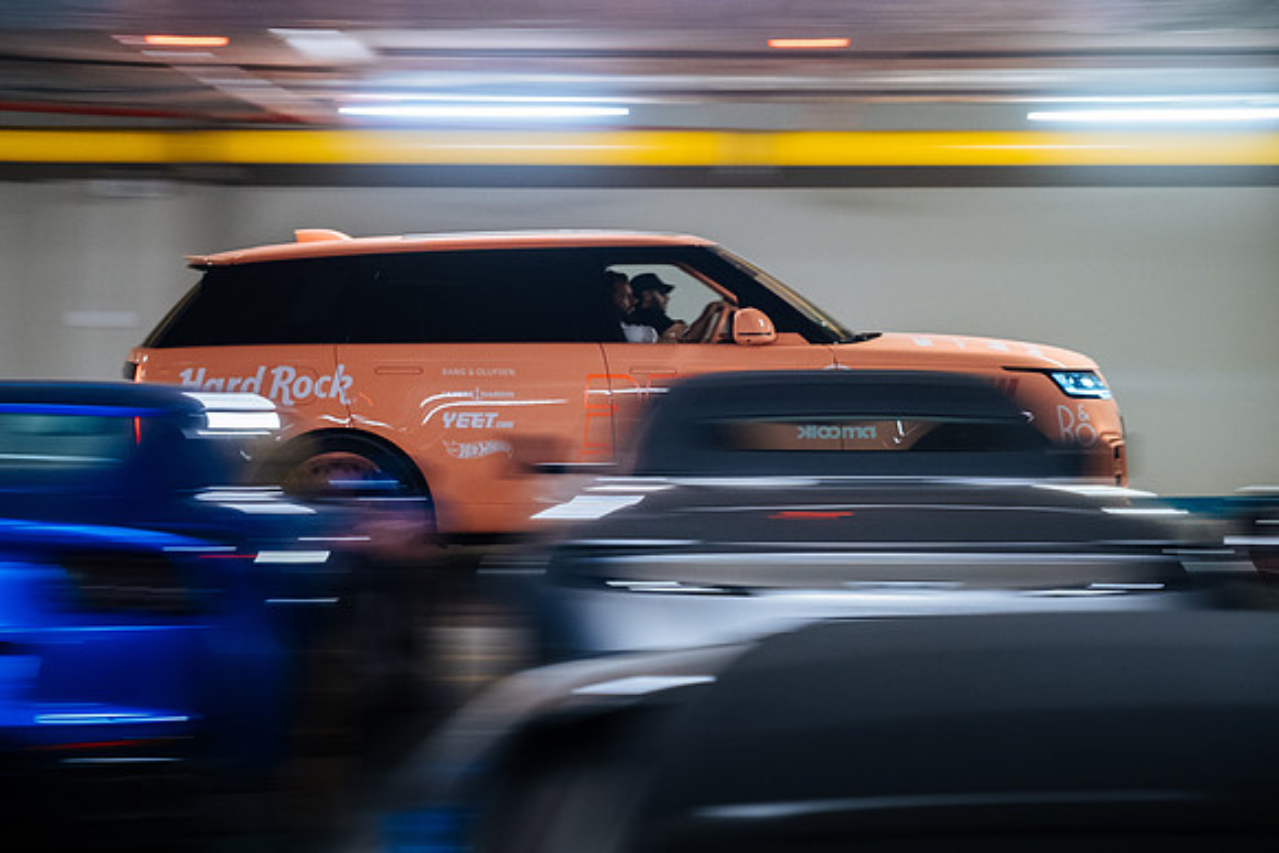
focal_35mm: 74
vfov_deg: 18.3
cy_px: 418
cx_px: 627
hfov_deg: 27.2
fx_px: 2643
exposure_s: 1/15
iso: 1600
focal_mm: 48.5
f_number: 2.8
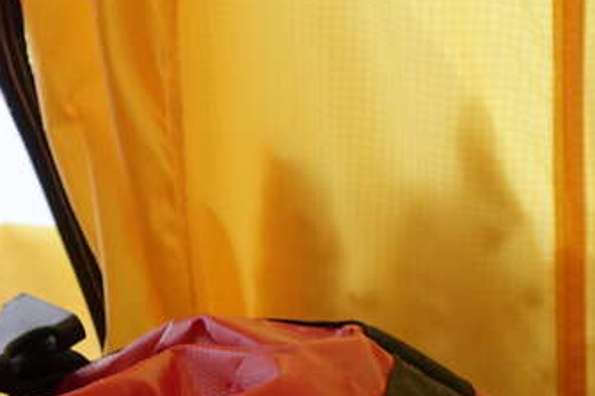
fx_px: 1421
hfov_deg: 18.7
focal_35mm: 86
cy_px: 359
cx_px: -451
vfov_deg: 15.7
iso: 125
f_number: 4
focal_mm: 8.8
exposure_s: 1/500
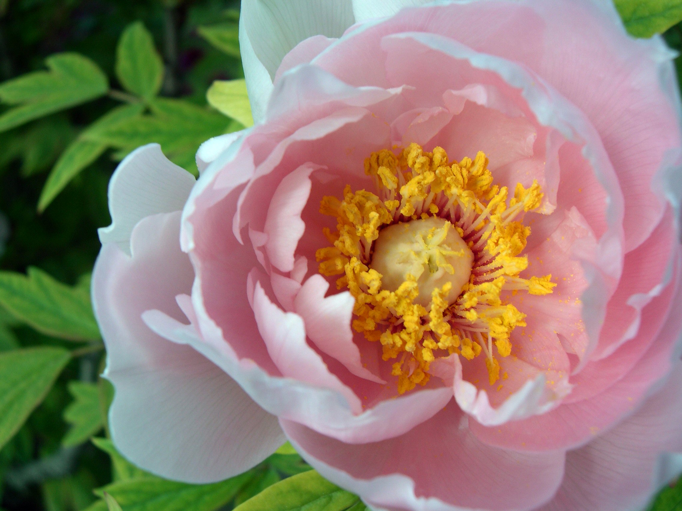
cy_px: 256
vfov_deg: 37.7
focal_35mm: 38
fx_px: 749
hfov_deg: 49.0
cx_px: 341
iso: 100
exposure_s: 1/97.3
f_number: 7.6
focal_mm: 8
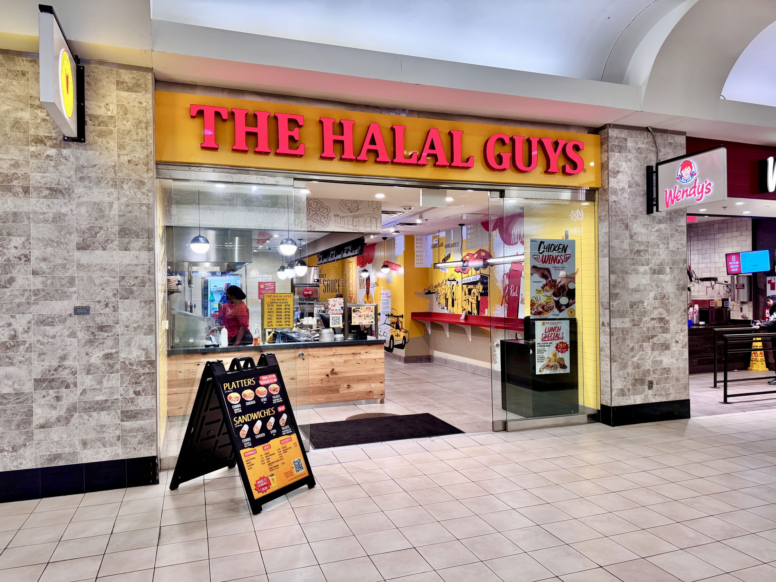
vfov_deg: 56.8
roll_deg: +0.4
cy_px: 291
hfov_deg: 71.6
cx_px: 388
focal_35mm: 24
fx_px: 538
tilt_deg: -0.4
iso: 200
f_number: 1.78
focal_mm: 6.76
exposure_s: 1/120
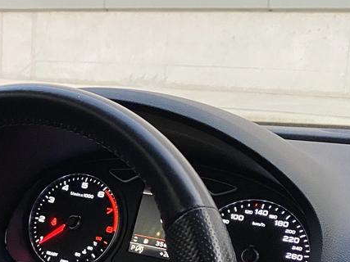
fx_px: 788
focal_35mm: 78
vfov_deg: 18.6
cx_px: 4
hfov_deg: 24.0
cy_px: 237
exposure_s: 1/40
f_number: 1.8
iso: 640
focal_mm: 4.25
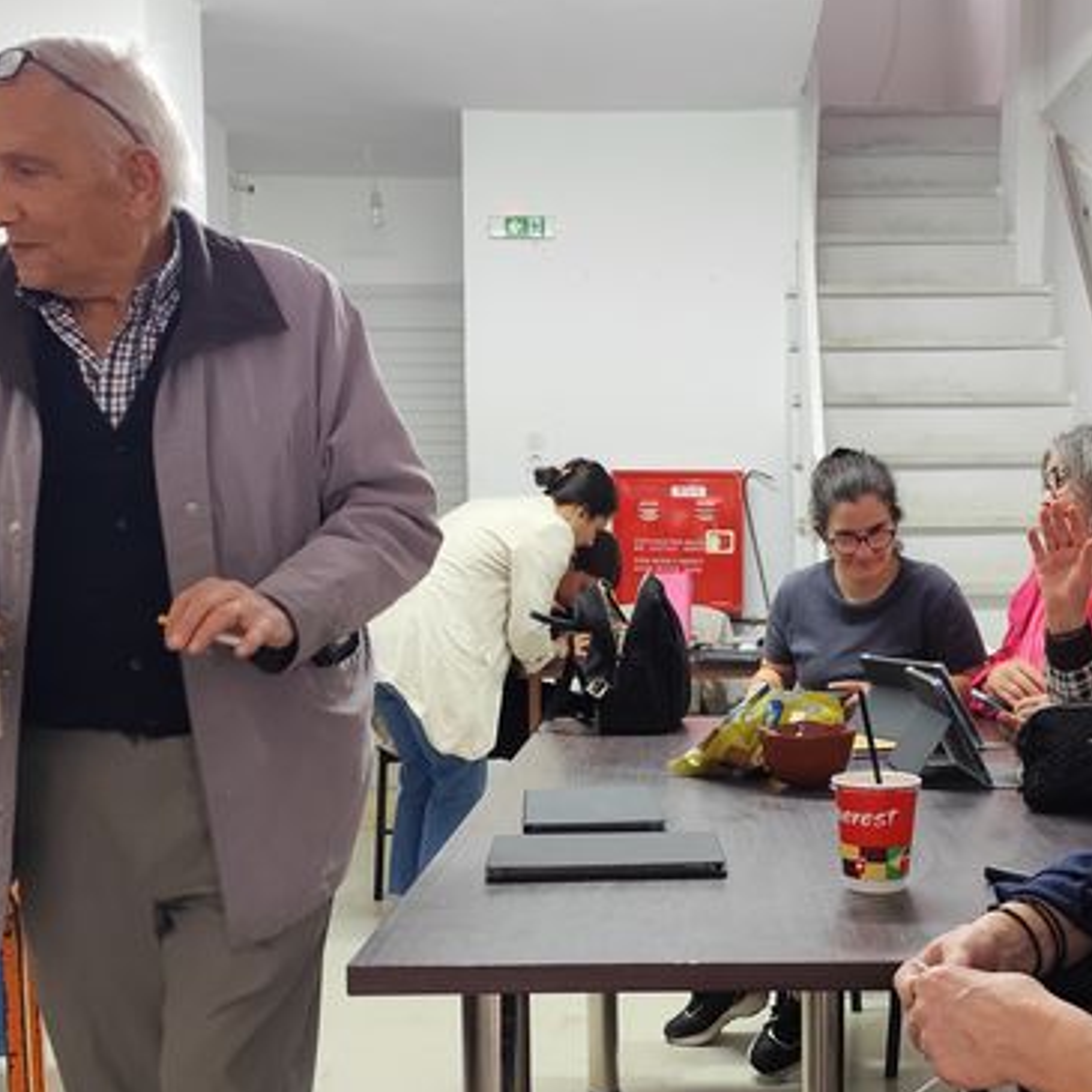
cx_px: 727
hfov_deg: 42.3
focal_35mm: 39
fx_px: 1392
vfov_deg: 42.4
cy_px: 714
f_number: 1.65
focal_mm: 6.14
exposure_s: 1/50
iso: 640
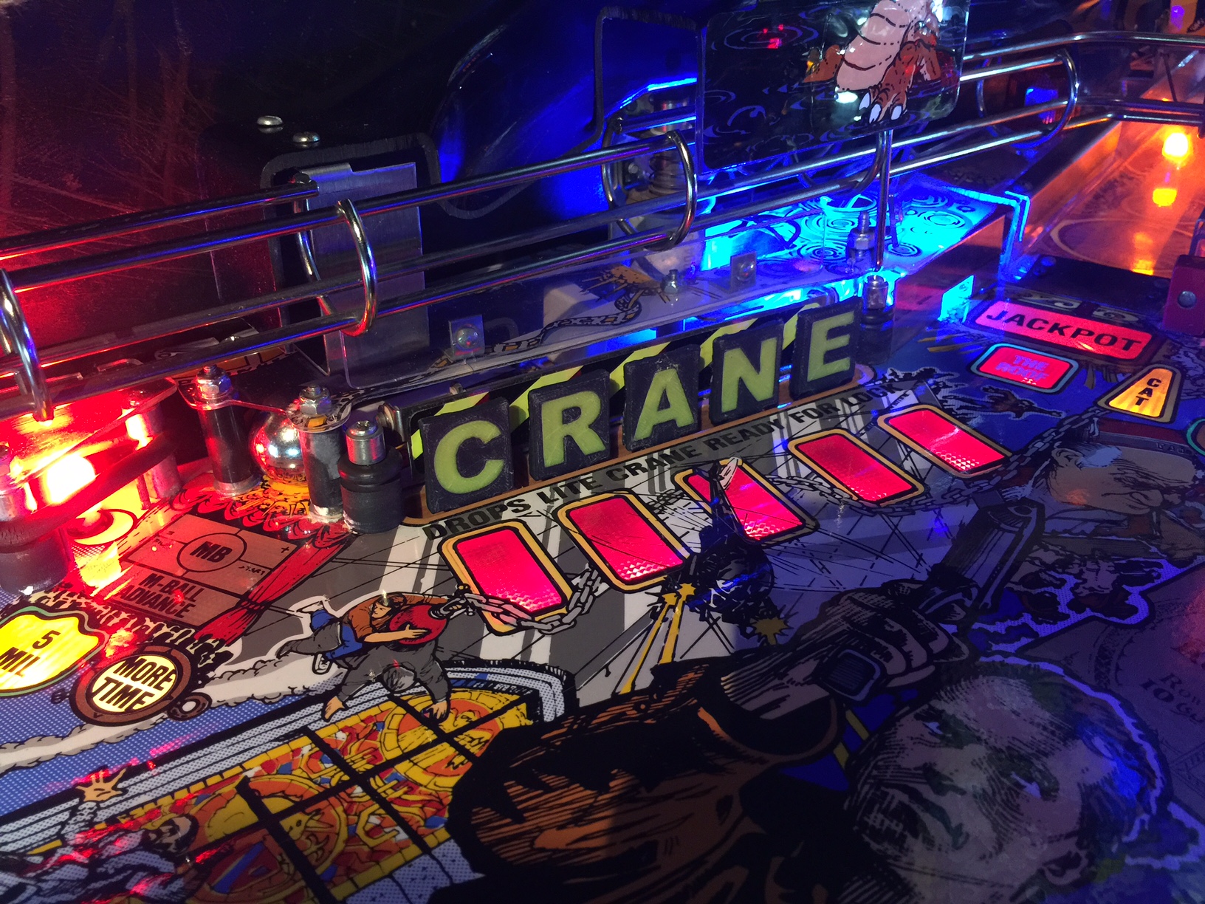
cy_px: 452
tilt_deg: -27.0
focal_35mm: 29
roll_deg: -5.8
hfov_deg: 61.7
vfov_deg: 48.2
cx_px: 602
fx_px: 1010
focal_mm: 4.15
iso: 125
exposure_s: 1/8
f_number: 2.2
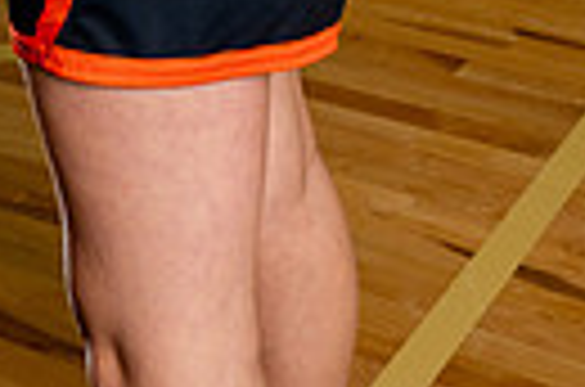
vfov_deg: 9.9
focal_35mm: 119
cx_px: 148
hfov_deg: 17.2
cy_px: -567
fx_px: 1929
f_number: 7.1
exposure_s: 1/200
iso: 640
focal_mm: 34.3
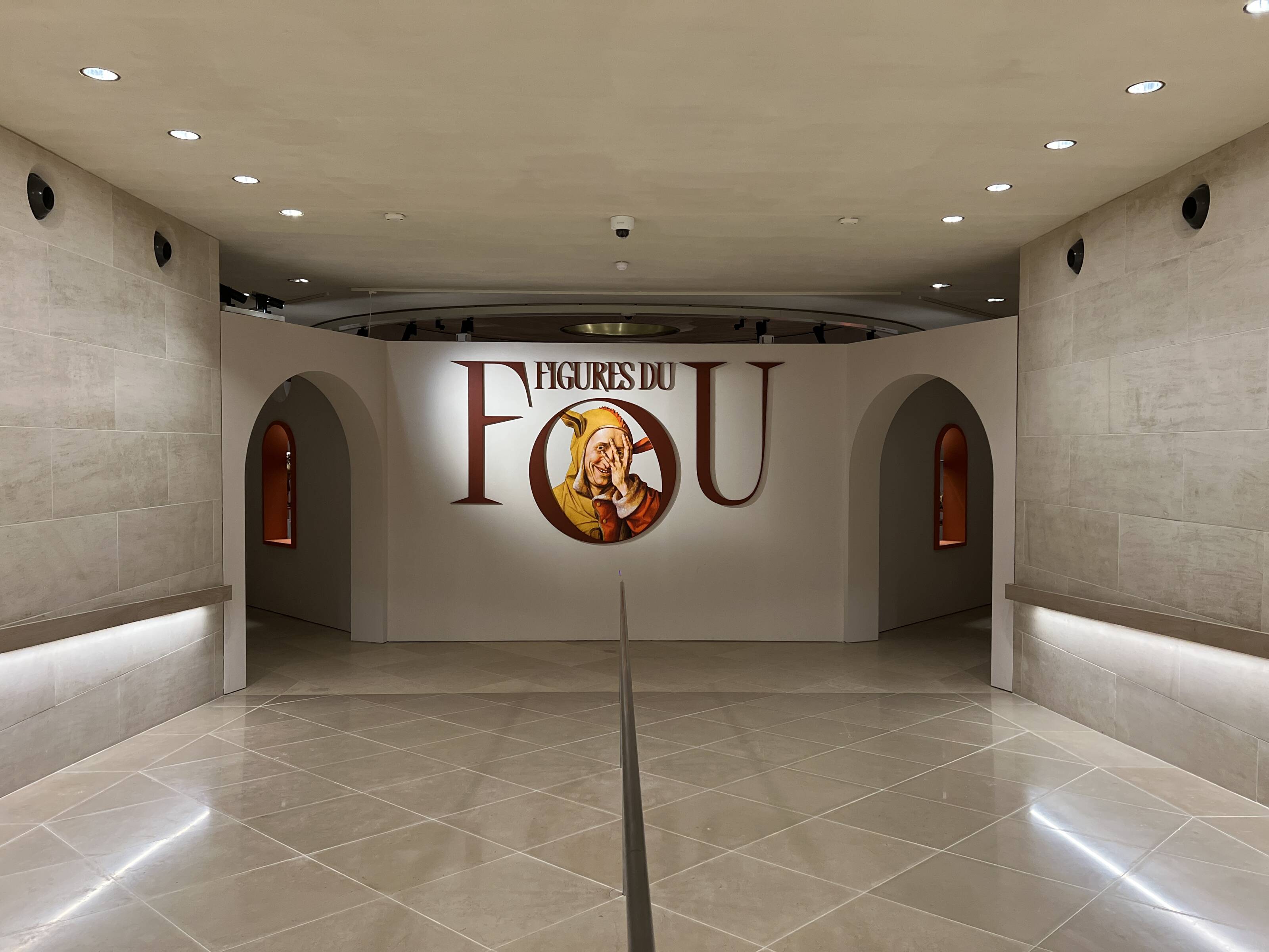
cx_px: 634
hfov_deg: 67.3
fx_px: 953
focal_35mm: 26
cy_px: 476
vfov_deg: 53.1
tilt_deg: -1.6
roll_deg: +0.5
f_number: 1.5
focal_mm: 5.7
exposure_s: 1/100
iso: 320
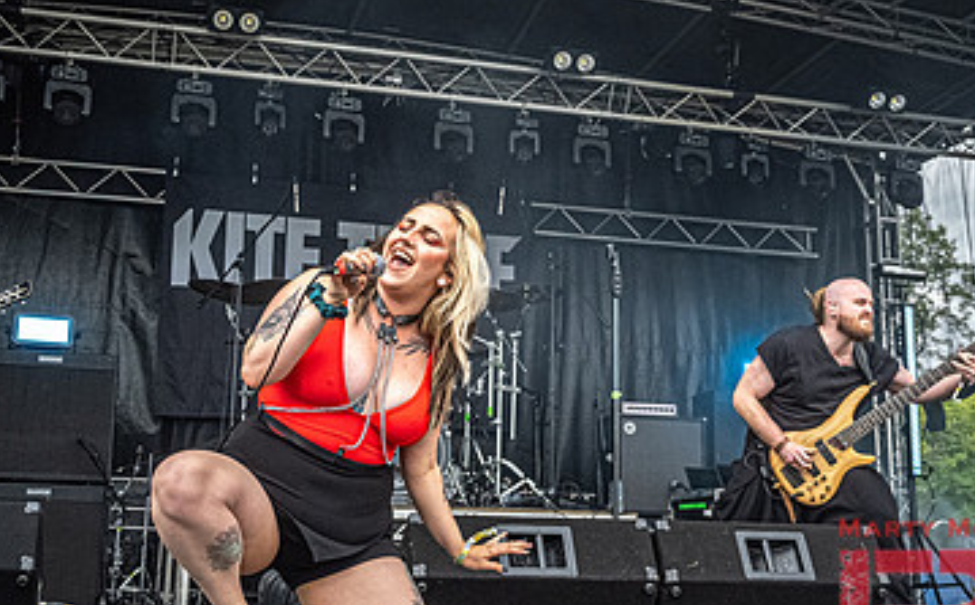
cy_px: 338
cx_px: 492
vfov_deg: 26.7
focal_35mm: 48
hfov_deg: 41.9
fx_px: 1273
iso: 800
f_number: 4
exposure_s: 1/1250
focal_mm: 14
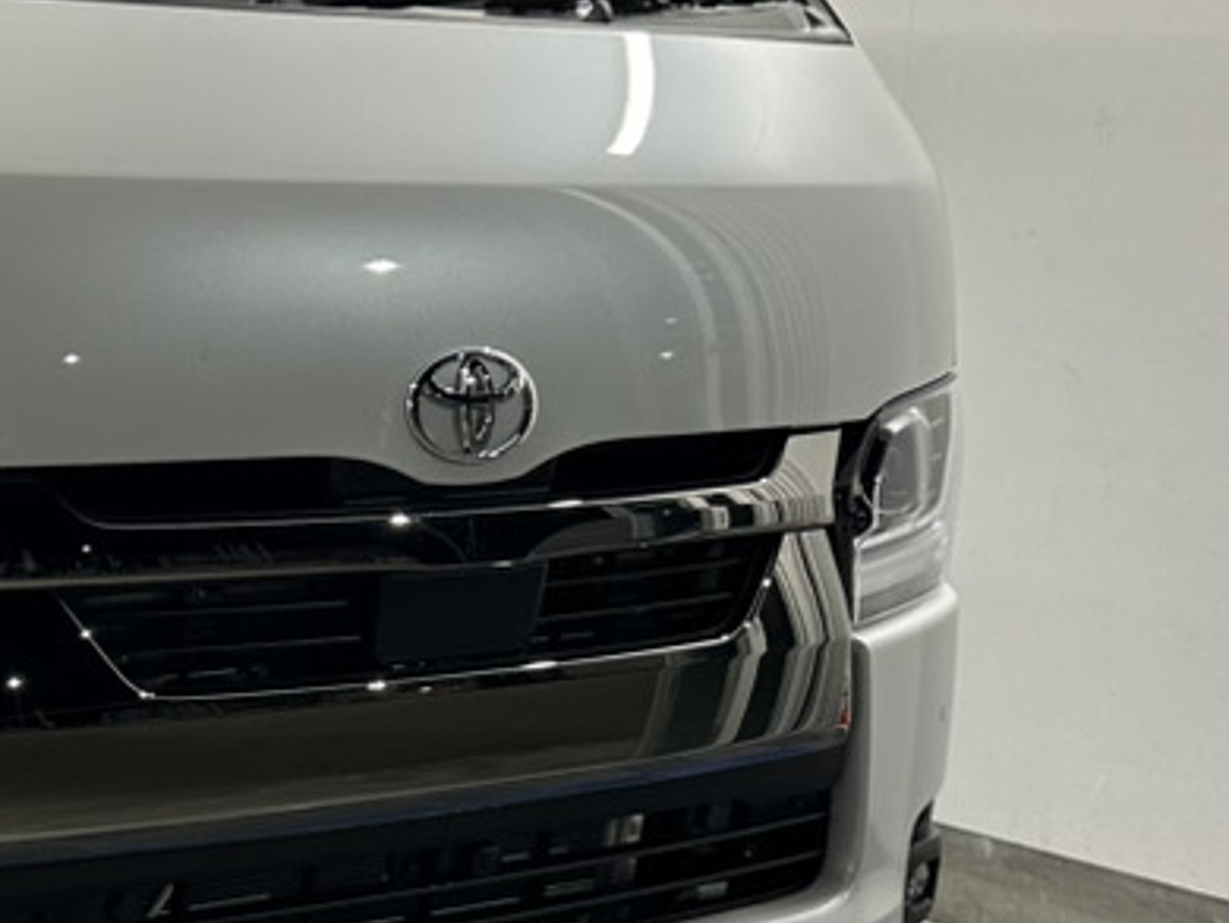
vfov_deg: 18.3
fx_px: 2842
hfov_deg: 23.8
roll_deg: -1.4
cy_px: 712
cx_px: 158
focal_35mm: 80
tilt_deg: -12.3
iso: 80
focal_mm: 5.7
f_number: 1.5
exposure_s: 1/120
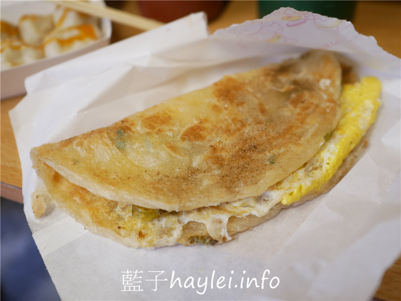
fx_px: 348
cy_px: 150
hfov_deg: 60.0
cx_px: 200
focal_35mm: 30
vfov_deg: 46.8
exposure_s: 1/60
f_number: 1.7
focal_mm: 15
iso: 320
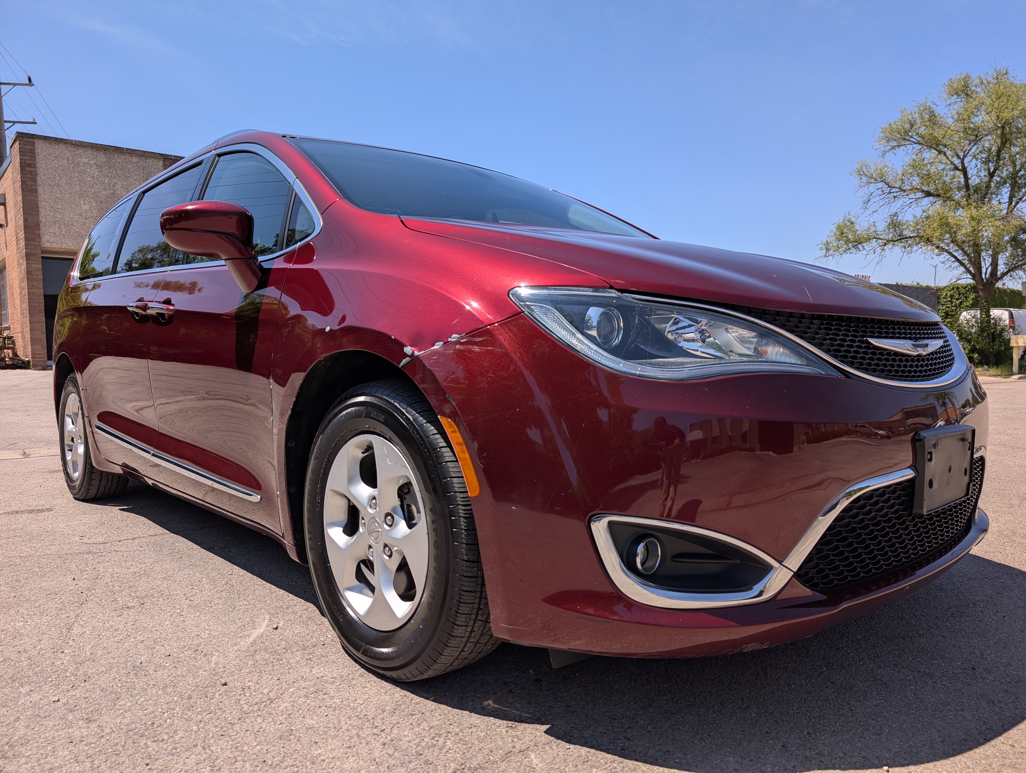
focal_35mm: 24
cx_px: 513
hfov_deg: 71.5
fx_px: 712
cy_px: 386
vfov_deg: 56.9
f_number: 1.68
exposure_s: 1/1527
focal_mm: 6.9
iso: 22
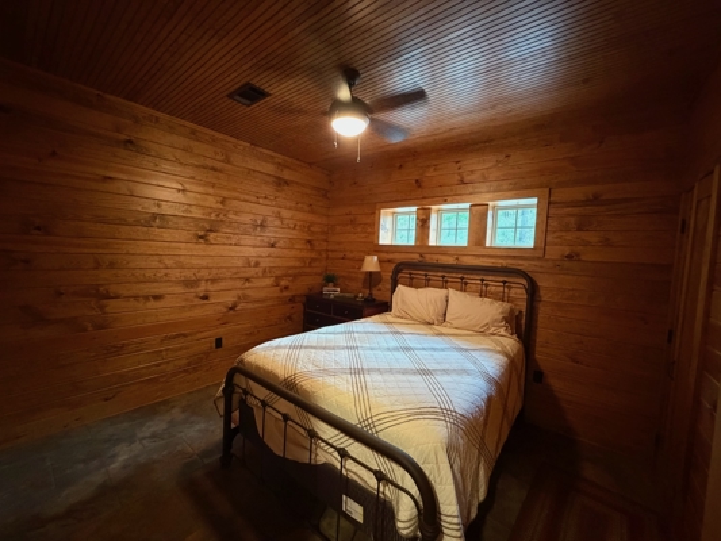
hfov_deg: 102.1
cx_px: 360
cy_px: 270
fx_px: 292
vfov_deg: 85.7
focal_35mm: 14
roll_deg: -2.1
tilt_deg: -3.6
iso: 1000
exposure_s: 1/40
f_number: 2.2
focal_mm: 2.22
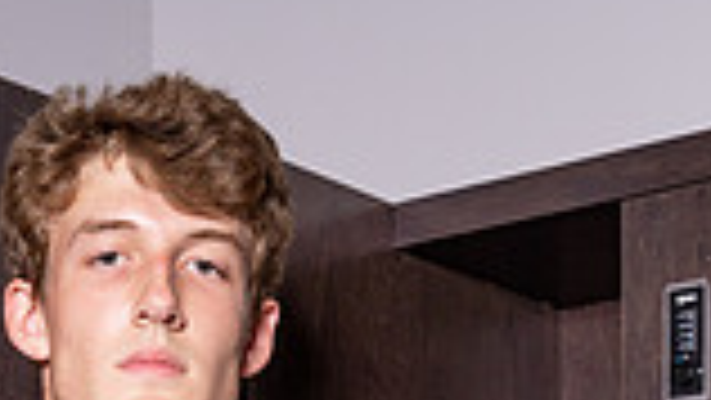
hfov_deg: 16.7
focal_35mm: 128
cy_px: 980
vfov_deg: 8.6
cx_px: 184
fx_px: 2414
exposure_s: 1/250
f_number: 10
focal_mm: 43
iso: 320
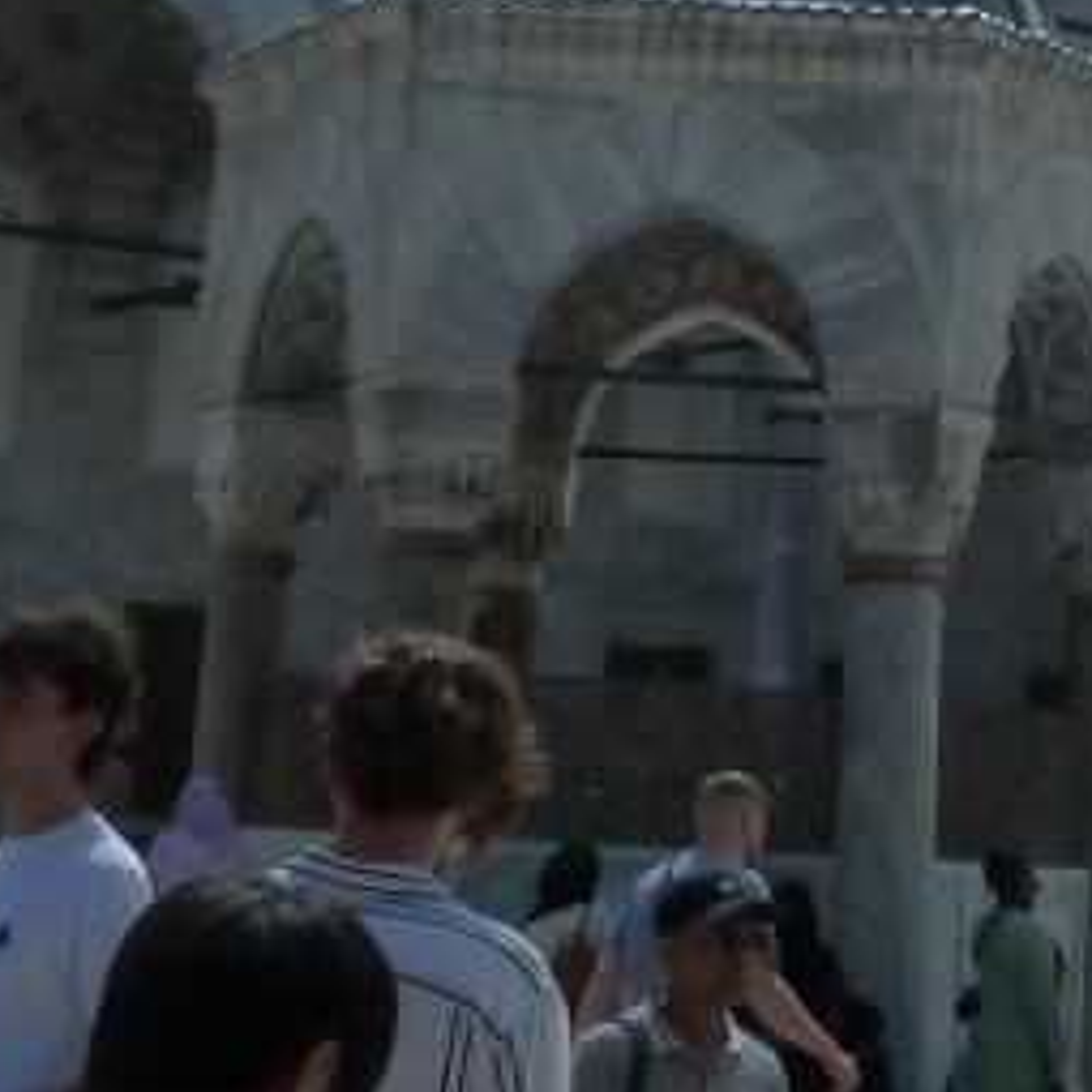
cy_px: -116
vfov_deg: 16.2
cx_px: 1015
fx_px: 3712
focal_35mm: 104
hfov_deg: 16.5
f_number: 5.6
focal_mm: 4.1
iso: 125
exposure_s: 1/500
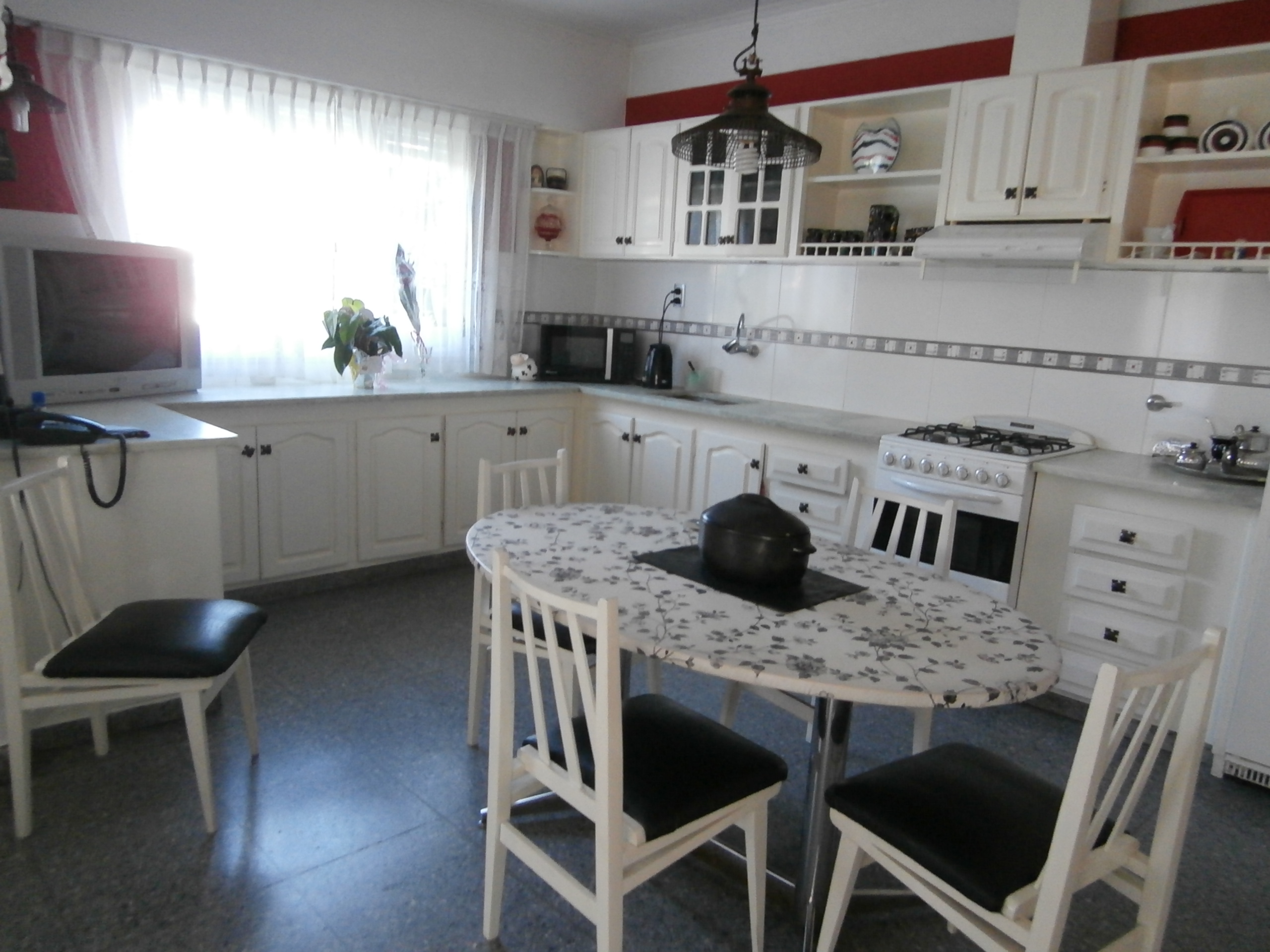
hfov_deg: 71.6
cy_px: 476
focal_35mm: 24
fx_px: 881
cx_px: 635
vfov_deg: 56.8
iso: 400
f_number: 3
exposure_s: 1/10
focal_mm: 4.2
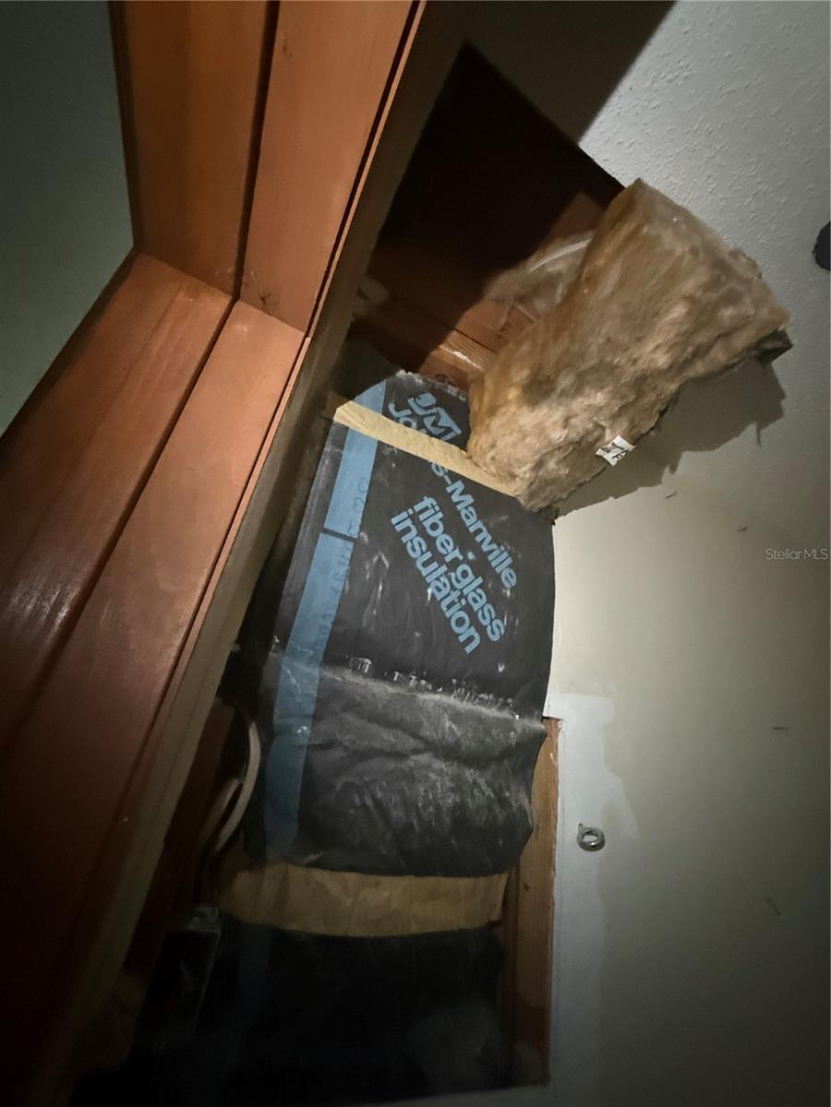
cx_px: 416
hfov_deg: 85.7
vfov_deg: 102.1
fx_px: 448
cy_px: 554
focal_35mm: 14
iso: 1600
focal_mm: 2.22
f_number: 2.2
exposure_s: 1/30
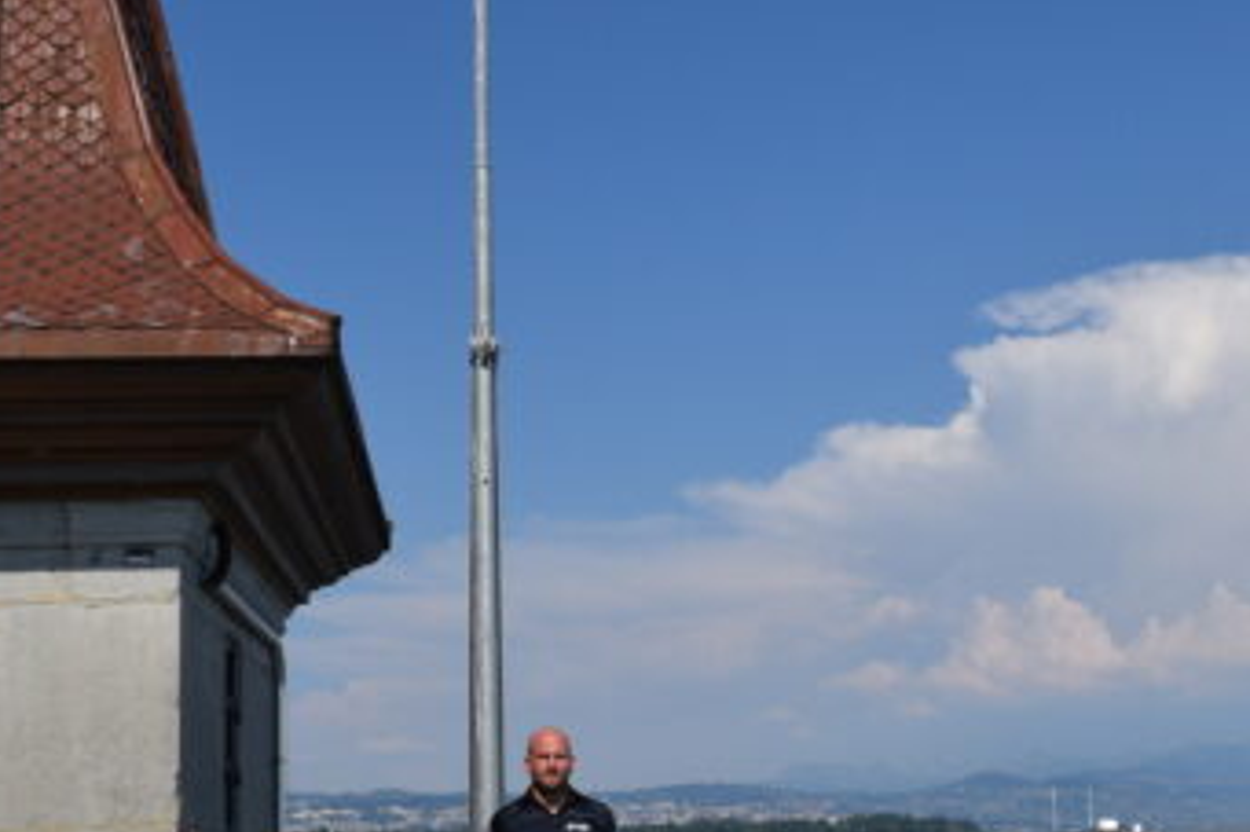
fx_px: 1978
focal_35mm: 57
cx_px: 759
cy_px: 491
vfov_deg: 23.7
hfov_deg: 34.9
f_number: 11
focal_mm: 18
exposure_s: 1/500
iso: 200
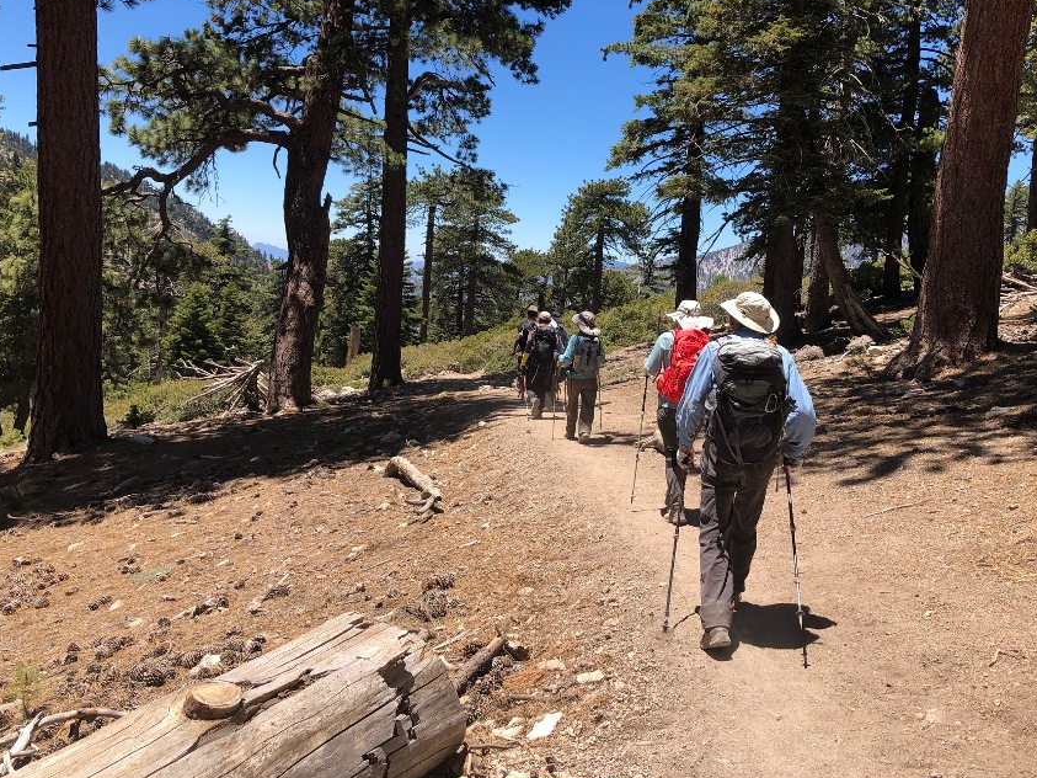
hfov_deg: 53.7
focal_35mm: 34
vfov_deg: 41.7
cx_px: 606
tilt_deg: -7.7
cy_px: 336
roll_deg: -3.8
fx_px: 1018
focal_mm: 3.99
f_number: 1.8
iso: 20
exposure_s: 1/1263
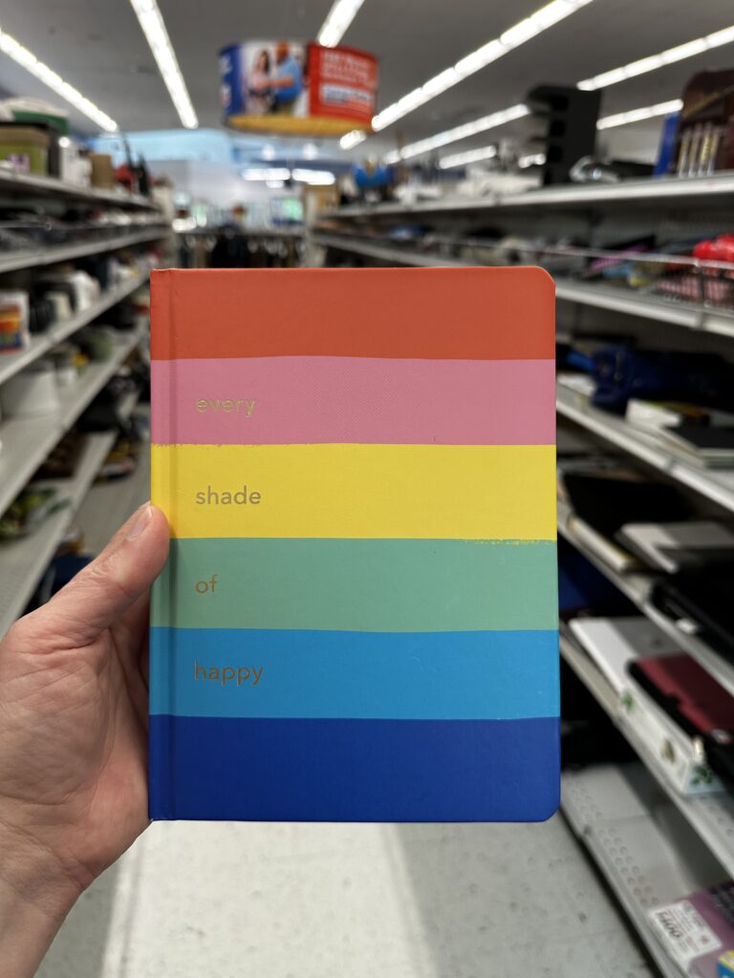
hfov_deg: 56.8
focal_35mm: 24
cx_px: 367
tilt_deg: -19.7
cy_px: 489
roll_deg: -2.7
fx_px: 679
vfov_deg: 71.6
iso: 200
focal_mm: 6.86
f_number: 1.78
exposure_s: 1/120
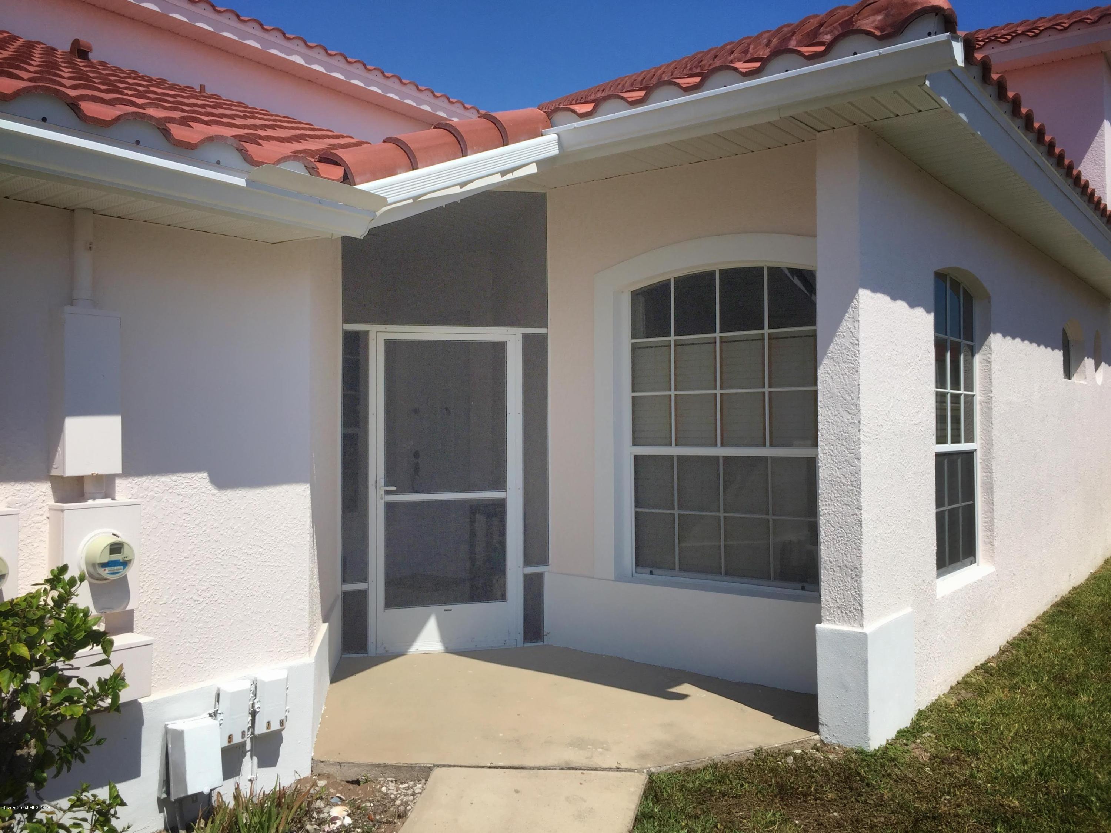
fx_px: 931
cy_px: 416
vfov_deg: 48.2
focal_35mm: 29
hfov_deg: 61.7
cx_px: 556
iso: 32
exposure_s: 1/3597
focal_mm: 4.15
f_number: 2.2
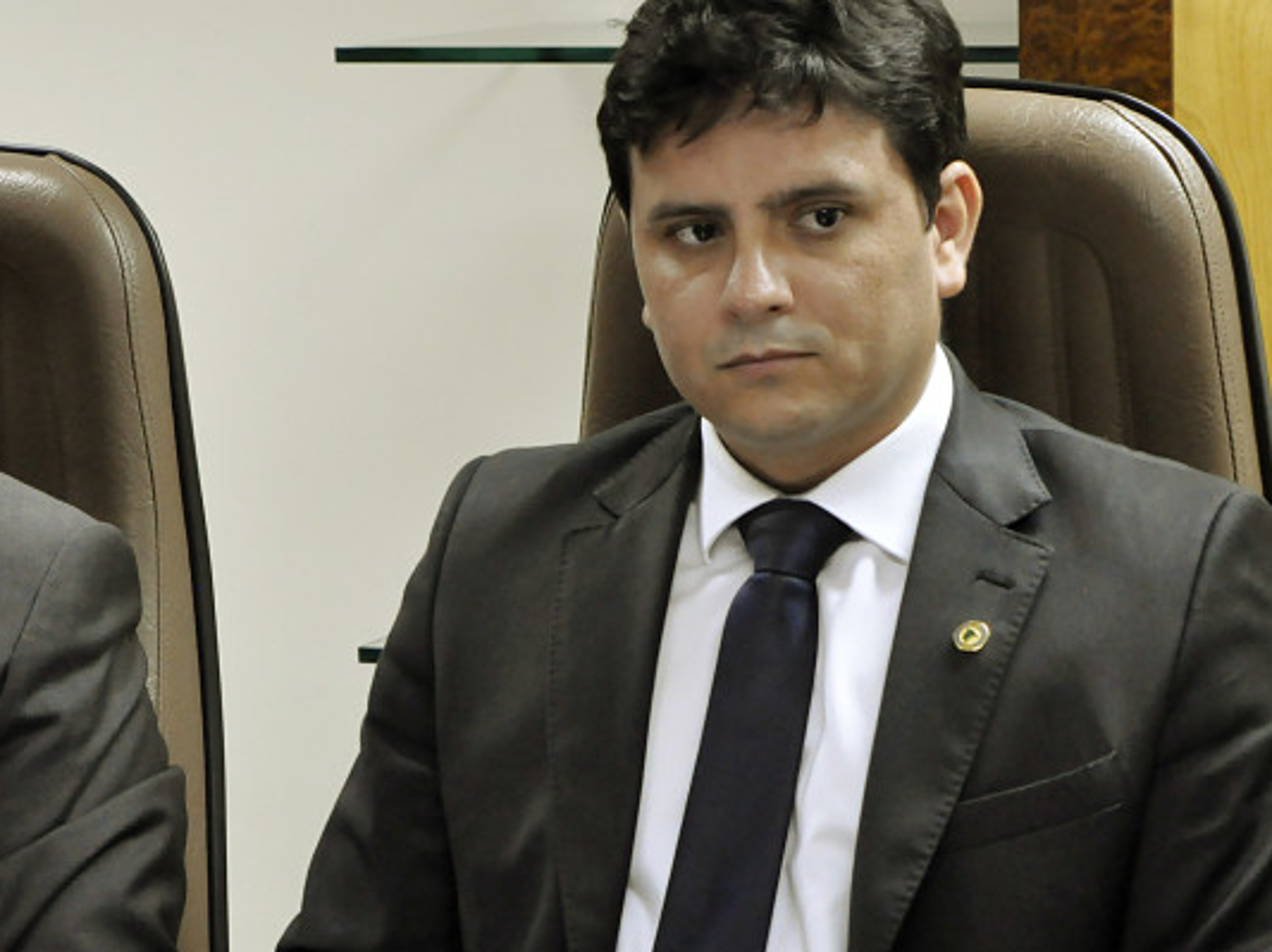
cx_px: 749
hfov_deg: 13.7
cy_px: 596
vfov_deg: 10.3
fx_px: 5288
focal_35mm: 144
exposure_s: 1/50
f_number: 5.6
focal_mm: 52
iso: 2000
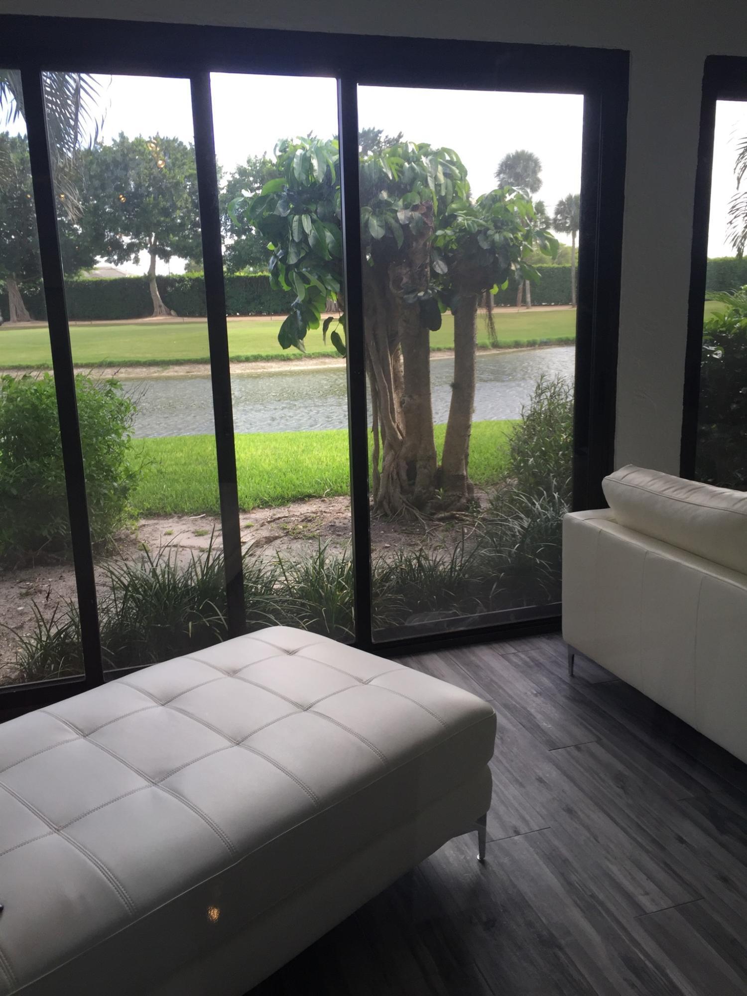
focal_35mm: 29
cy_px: 498
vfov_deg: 61.7
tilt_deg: -13.5
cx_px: 374
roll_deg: +2.8
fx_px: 834
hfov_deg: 48.2
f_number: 2.2
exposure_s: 1/120
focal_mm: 4.15
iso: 50
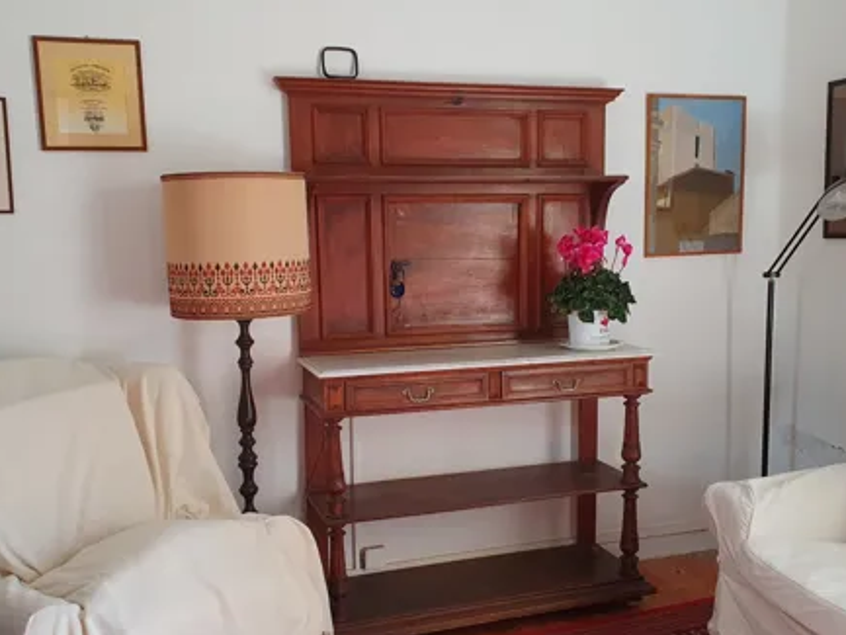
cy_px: 358
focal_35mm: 36
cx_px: 428
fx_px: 880
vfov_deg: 39.6
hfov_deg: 51.3
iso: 200
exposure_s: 1/100
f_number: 2.4
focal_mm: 4.32
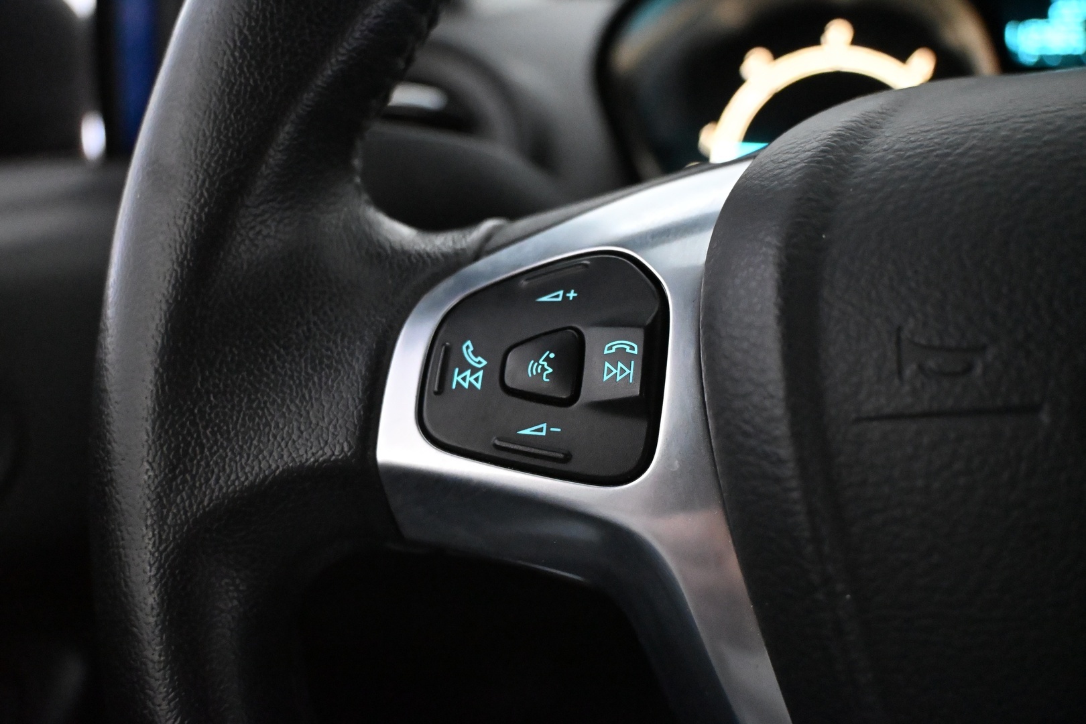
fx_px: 1109
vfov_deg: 36.2
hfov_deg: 52.2
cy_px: 362
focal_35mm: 37
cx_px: 543
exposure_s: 1/125
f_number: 4.2
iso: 10000
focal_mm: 24.5
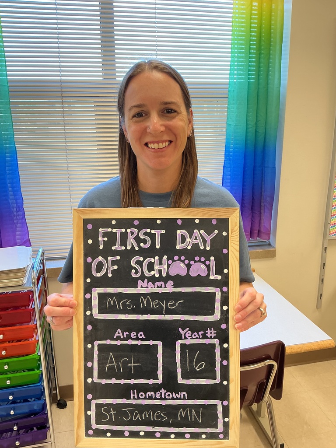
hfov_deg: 48.2
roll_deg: +0.7
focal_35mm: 29
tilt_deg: -14.3
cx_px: 168
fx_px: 375
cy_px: 224
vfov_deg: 61.7
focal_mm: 3
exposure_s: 1/60
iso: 40
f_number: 1.8
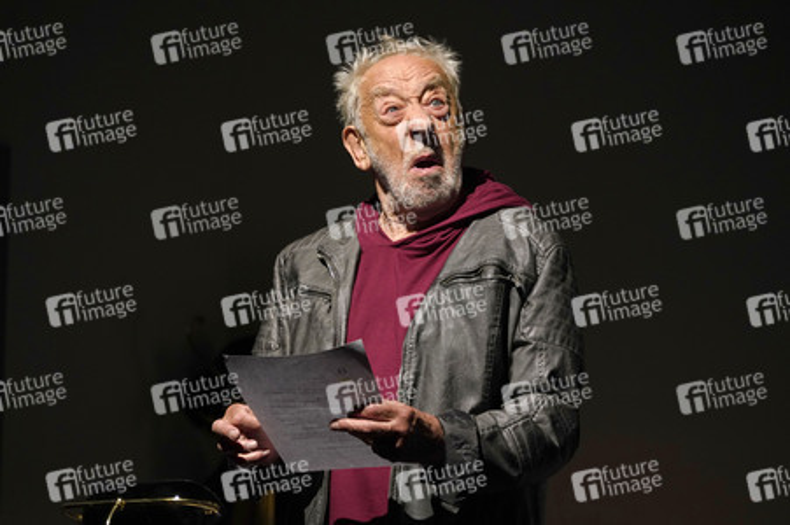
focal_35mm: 179
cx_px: 395
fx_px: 3925
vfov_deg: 7.7
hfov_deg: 11.5
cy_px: 262
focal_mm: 179
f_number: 5.6
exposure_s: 1/200
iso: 2000
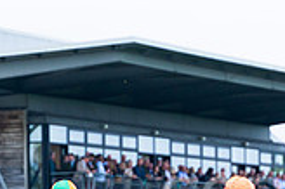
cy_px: 303
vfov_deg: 3.8
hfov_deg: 5.7
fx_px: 2839
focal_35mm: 359
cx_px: 389
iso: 500
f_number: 4
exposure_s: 1/1000
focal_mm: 99
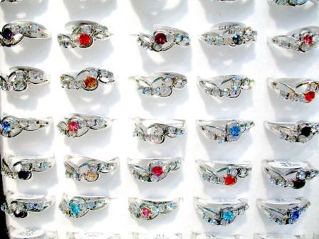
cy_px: 120
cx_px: 160
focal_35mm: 34
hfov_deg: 54.0
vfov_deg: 41.8
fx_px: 313
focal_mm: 5.7
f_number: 2.8
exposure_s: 1/100
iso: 80
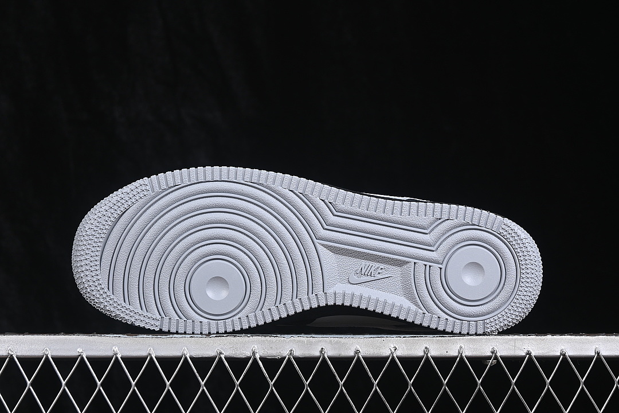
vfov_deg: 18.2
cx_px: 310
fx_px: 1289
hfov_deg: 27.0
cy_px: 206
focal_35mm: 75
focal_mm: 50
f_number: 7.1
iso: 160
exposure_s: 1/80
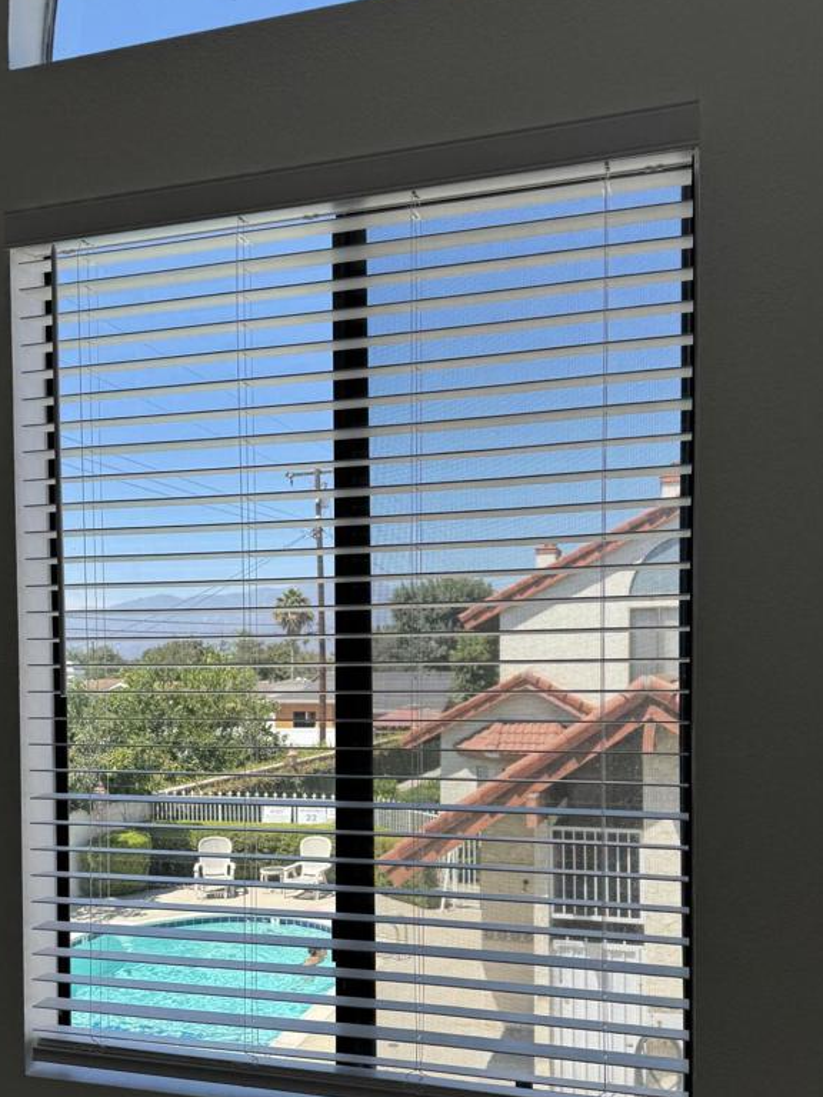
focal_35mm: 32
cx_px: 396
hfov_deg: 44.2
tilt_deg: +0.0
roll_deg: +0.9
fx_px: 1014
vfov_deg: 55.9
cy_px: 711
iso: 80
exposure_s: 1/2506
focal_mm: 6.76
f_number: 1.78
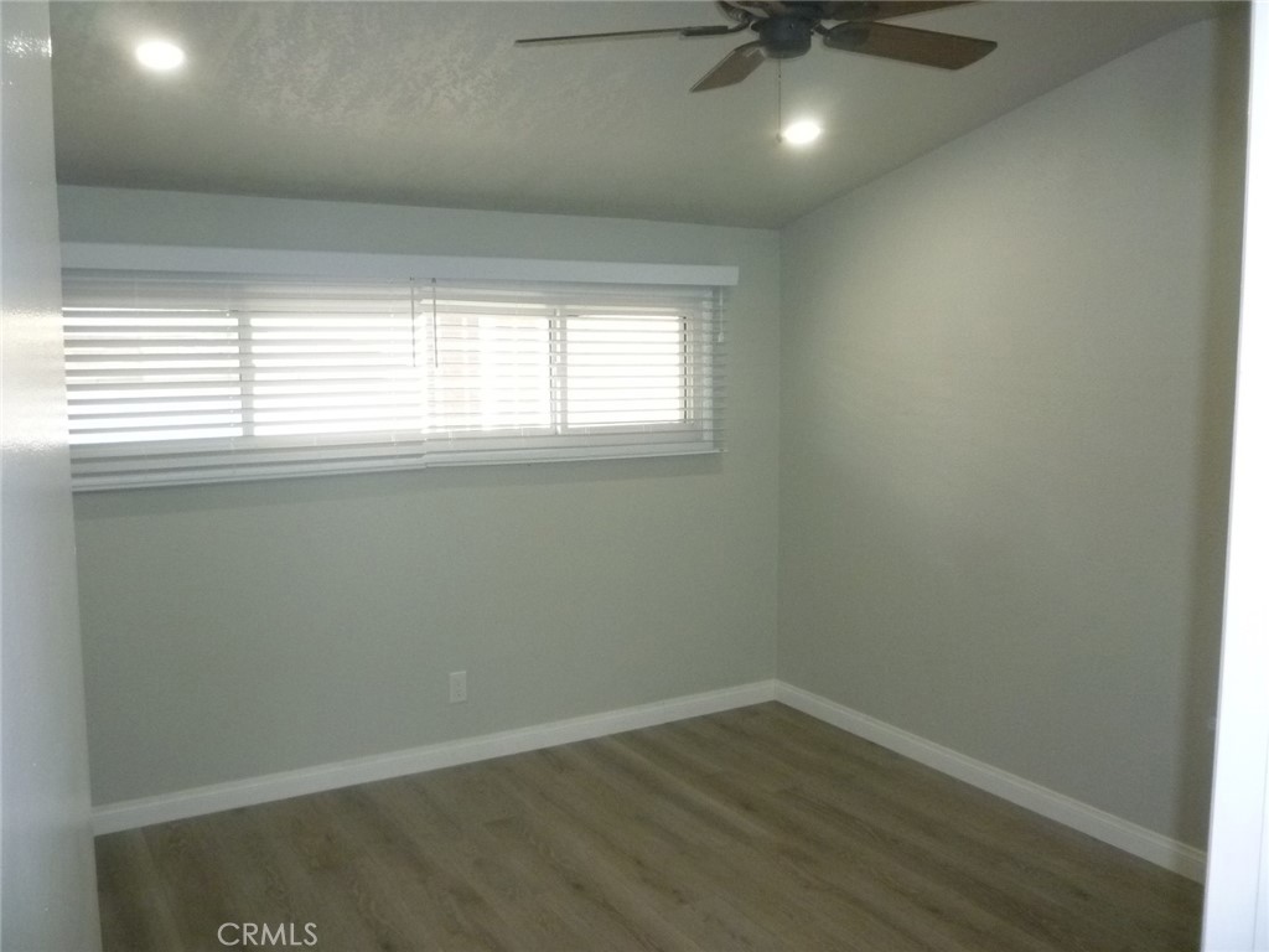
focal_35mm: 29
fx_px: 1063
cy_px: 476
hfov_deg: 61.7
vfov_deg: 48.2
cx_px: 634
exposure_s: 1/125
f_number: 3.3
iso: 400
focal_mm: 5.2
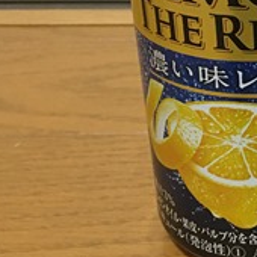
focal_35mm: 91
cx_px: 377
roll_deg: -1.2
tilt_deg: -27.7
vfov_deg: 19.0
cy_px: 67
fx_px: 764
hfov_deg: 17.3
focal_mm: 4.15
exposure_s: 1/30
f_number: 2.2
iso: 200
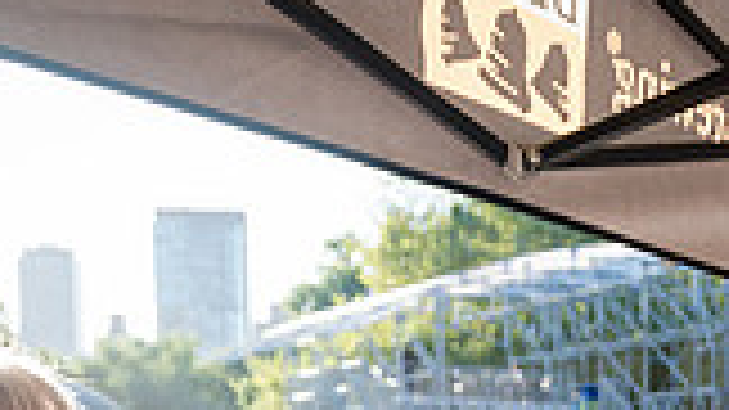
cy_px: 858
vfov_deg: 11.8
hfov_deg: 22.9
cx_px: 702
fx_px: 1739
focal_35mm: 90
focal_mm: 24
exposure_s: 1/400
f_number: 4
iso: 200
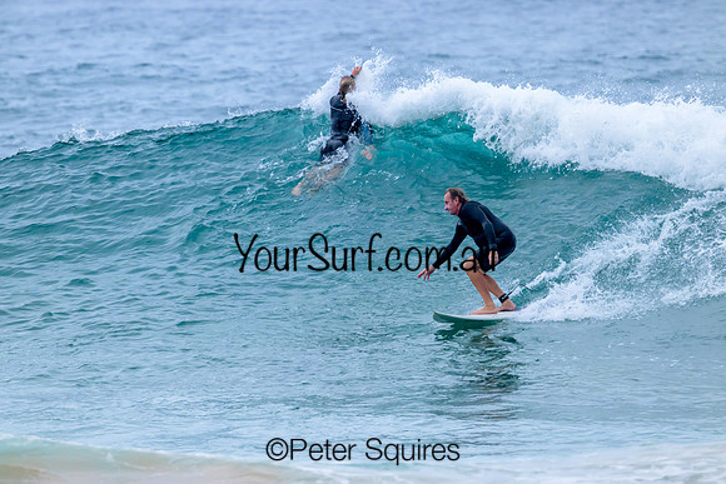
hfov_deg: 3.2
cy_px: 242
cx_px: 363
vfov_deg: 2.1
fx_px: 13111
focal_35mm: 650
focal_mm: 650
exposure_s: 1/1250
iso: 2500
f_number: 11
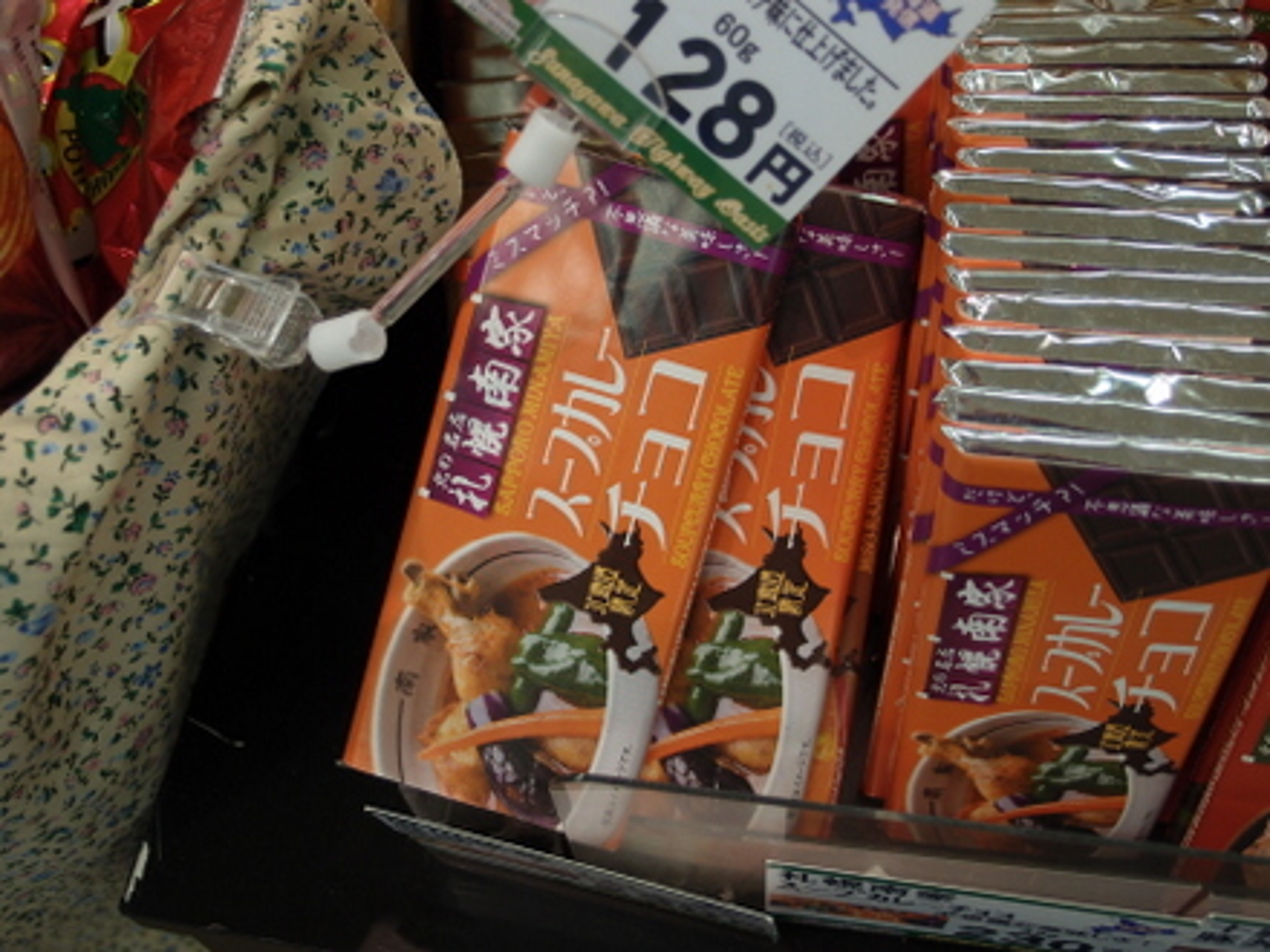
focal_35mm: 41
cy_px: 476
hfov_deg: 45.8
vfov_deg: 35.1
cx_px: 635
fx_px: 1504
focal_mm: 8.99
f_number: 2
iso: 100
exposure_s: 1/100
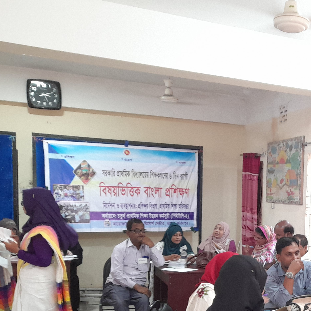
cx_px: 311
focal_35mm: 47
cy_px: 237
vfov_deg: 35.2
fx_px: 478
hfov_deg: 33.1
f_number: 2
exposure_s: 1/33
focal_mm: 4.6
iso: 400
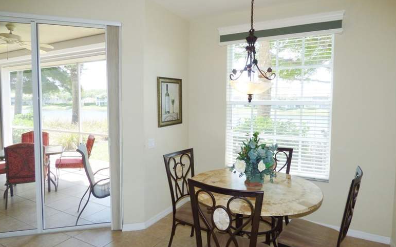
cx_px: 198
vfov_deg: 55.1
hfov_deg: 79.6
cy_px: 119
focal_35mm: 22
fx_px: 237
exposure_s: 1/60
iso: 100
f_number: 3.5
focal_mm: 3.58
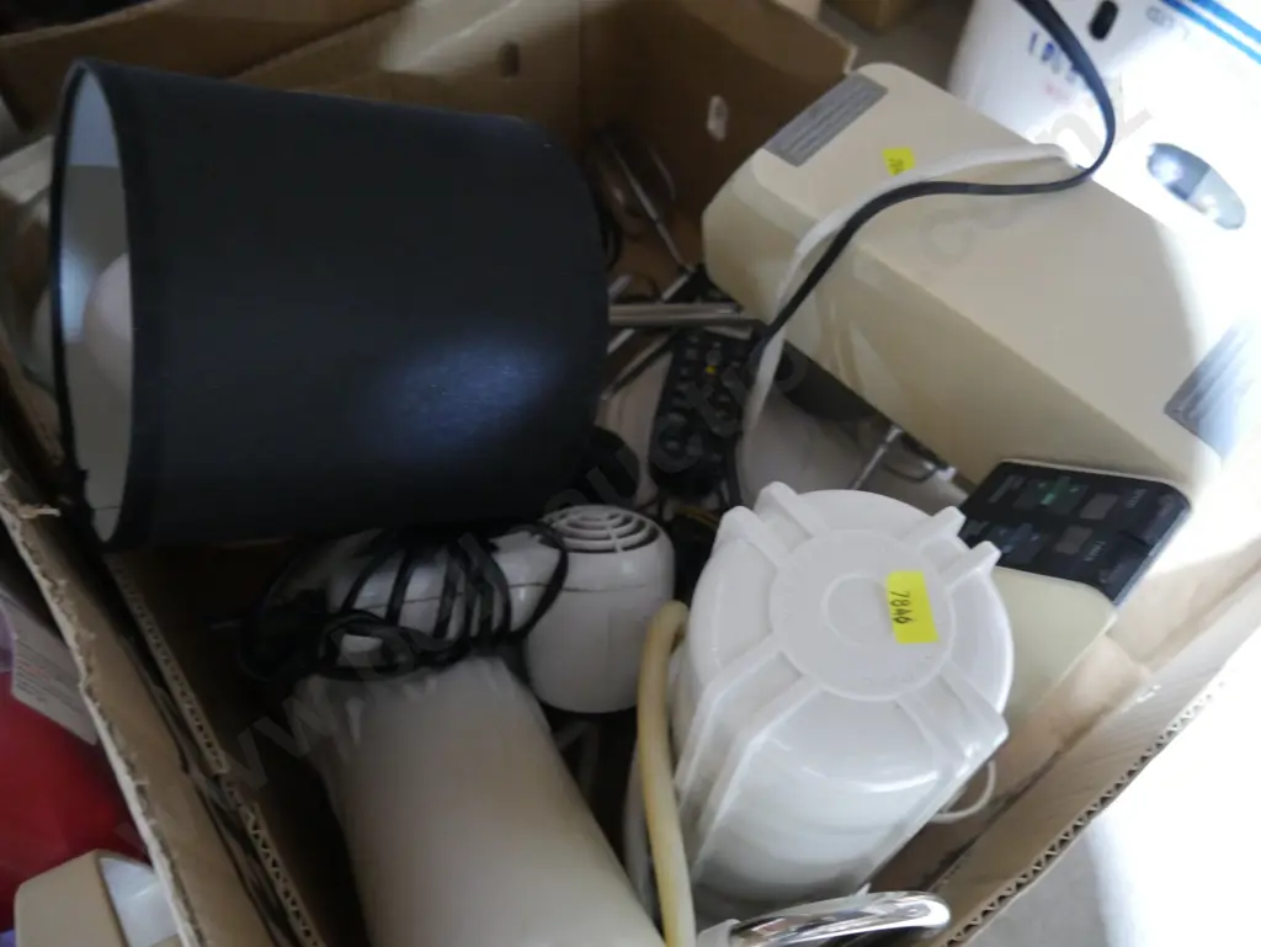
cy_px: 474
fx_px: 1020
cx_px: 630
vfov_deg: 49.8
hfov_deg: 63.4
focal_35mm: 28
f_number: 3.5
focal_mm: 14
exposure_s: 1/40
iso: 3200
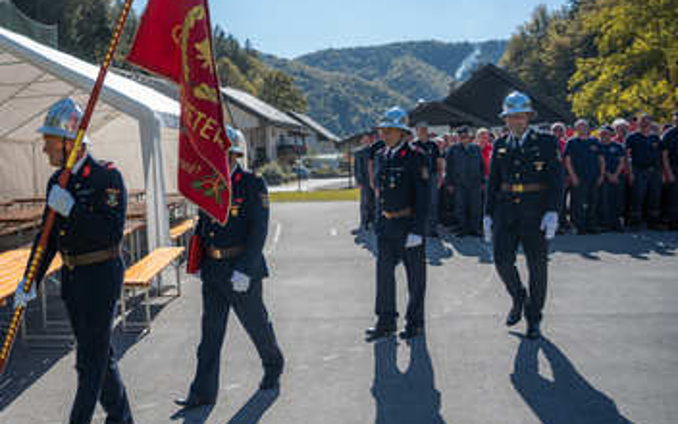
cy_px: 196
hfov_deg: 50.6
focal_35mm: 37
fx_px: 684
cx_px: 172
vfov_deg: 34.4
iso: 125
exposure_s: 1/1600
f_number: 2.8
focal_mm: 24
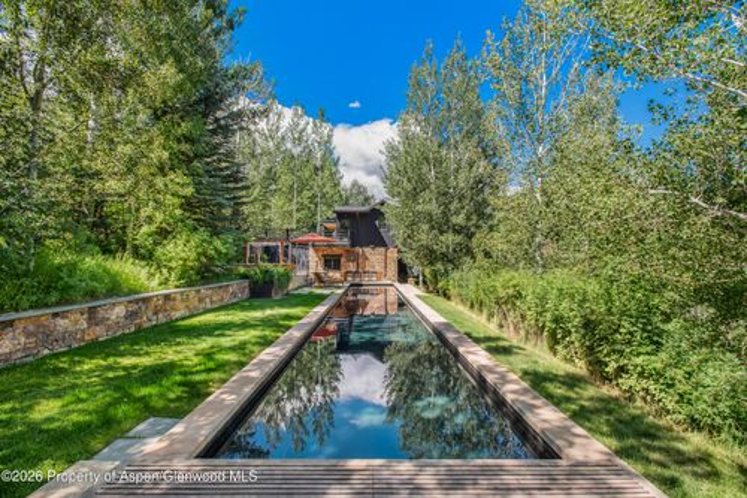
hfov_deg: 93.3
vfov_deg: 70.4
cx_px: 374
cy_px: 249
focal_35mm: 17
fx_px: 353
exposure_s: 1/160
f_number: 7.1
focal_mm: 17
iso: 400
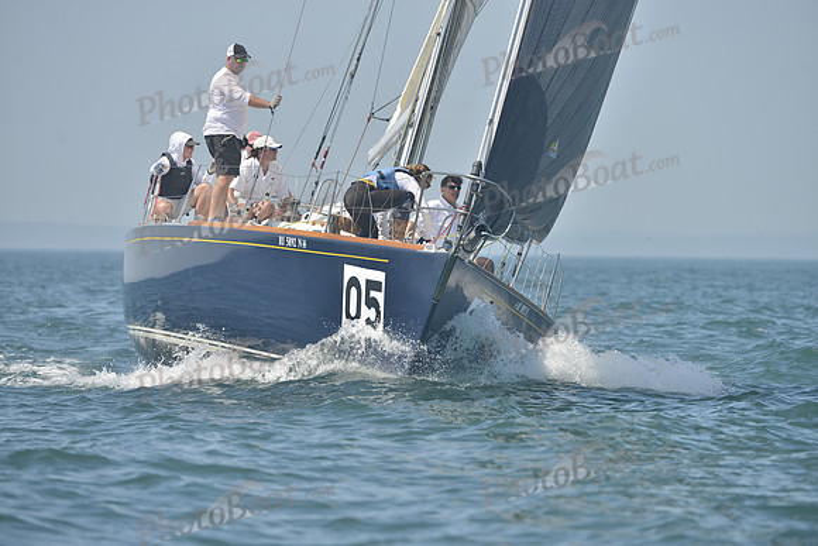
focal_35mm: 220
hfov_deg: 9.4
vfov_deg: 6.2
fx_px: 5000
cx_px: 409
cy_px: 273
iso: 280
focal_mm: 220
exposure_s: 1/1000
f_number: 6.3
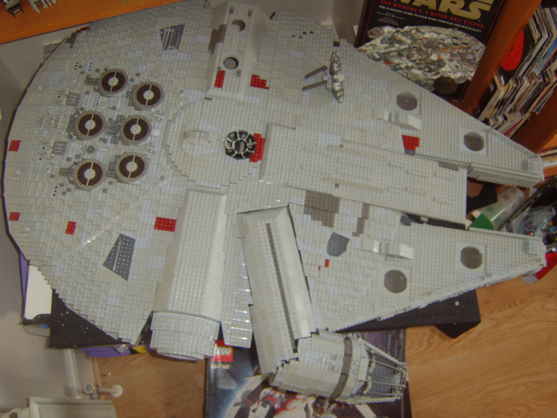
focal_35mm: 31
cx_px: 278
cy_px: 209
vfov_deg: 45.4
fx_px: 499
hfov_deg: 58.4
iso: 141
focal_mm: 8.13
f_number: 2.7
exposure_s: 1/30
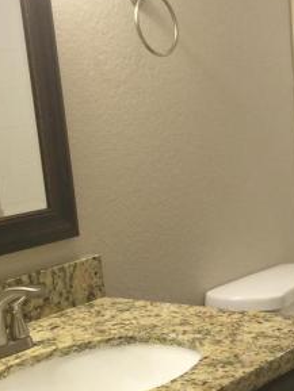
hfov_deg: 18.7
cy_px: 306
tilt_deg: -12.2
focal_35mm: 77
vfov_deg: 25.0
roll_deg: +3.7
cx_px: 290
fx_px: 871
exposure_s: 1/30
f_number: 2.2
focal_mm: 4.15
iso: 40
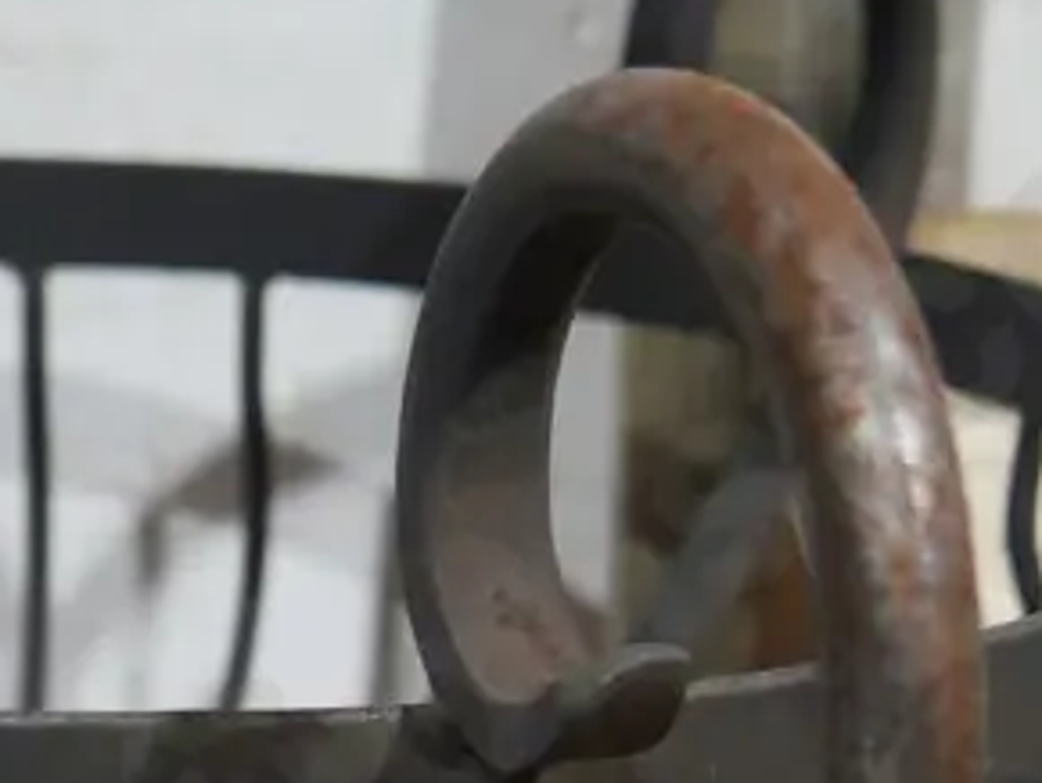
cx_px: 14
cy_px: 1040
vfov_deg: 11.4
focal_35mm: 127
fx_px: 3826
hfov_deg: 15.2
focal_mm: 18
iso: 640
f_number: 4
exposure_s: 1/60
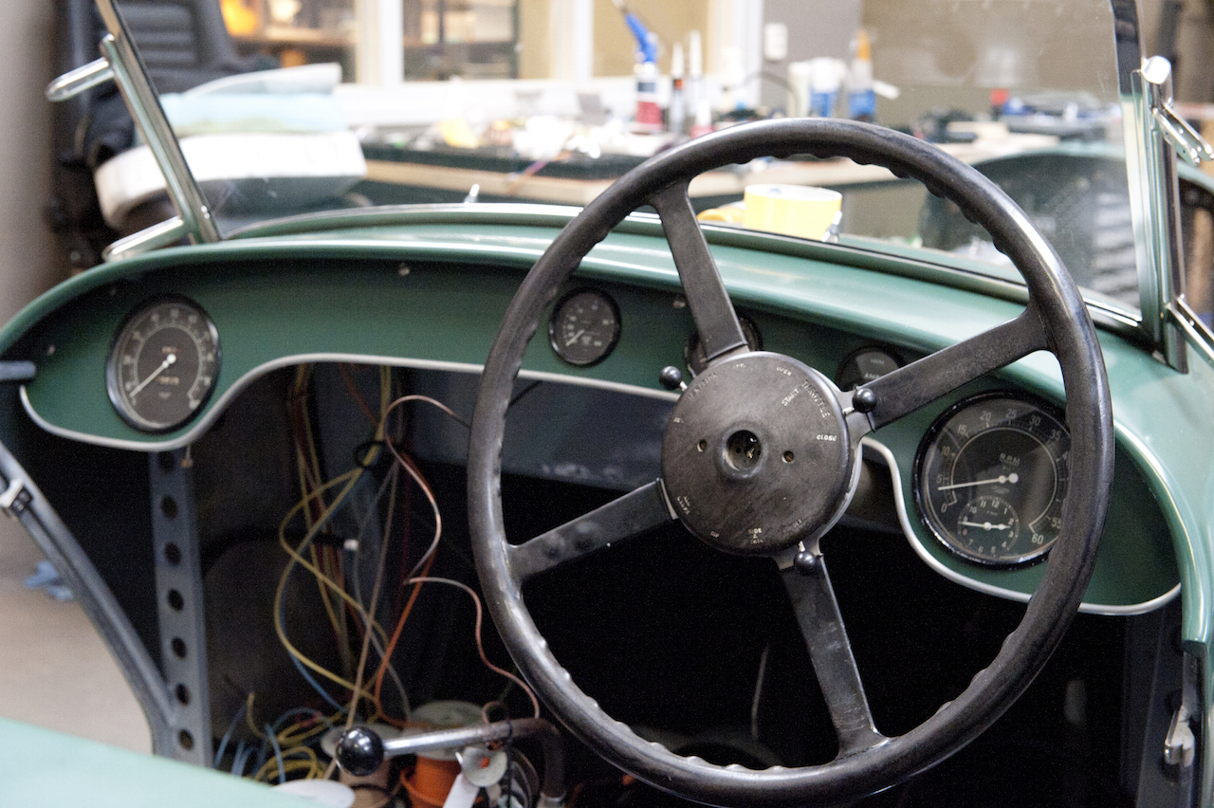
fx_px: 1753
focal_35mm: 52
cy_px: 404
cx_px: 607
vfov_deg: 26.0
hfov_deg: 38.2
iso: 3200
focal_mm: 52
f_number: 7.1
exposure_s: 1/60
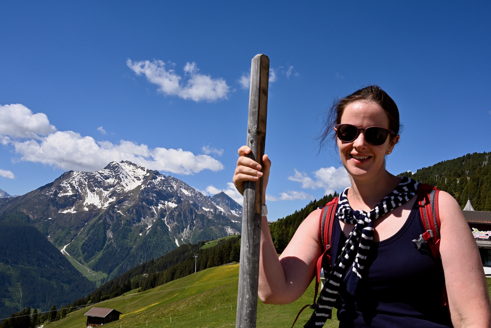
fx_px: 450
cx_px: 246
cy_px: 164
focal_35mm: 33
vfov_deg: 40.0
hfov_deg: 57.2
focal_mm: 33
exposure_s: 1/500
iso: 800
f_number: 20
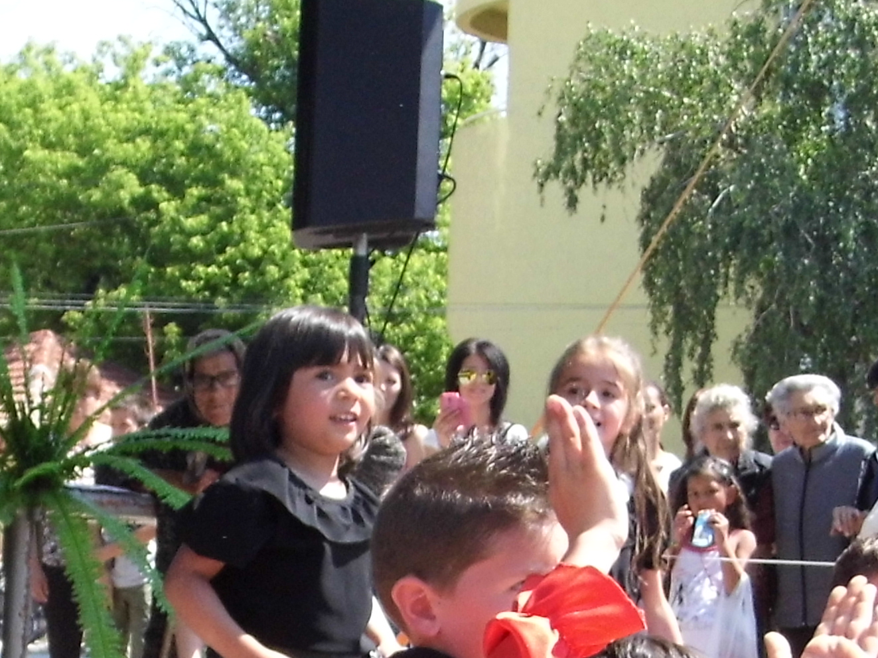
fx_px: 2562
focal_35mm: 101
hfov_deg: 19.2
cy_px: 787
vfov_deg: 14.2
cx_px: 133
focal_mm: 5.2
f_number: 3.2
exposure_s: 1/500
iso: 100
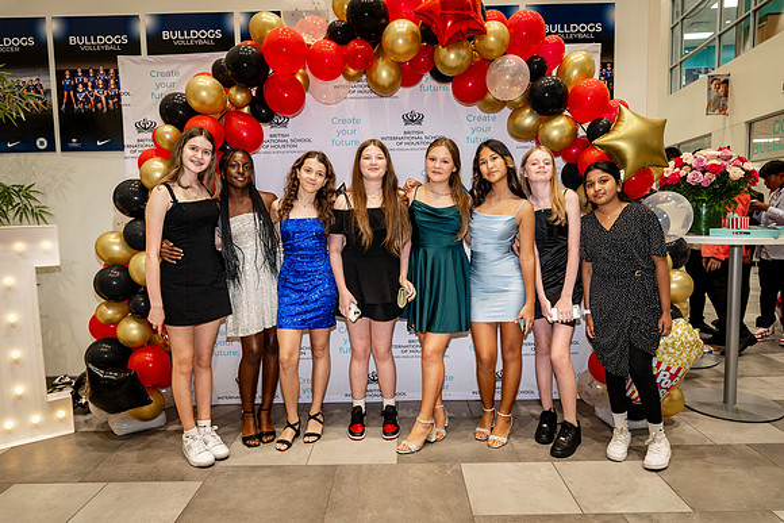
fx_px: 545
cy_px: 262
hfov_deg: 71.5
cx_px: 392
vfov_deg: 51.3
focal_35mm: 25
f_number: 4
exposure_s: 1/100
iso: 1250
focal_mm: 25
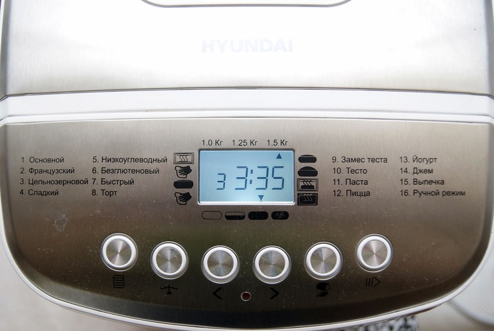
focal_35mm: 42
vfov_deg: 32.0
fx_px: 577
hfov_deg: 46.3
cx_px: 247
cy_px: 166
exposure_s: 1/100
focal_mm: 28
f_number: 4.5
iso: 200
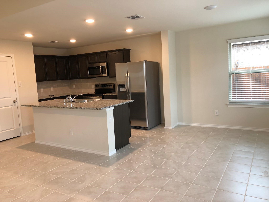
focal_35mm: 28
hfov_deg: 63.4
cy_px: 101
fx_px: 218
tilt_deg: -6.7
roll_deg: +3.8
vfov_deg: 49.7
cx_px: 134
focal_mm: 4
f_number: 1.8
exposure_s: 1/30
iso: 40
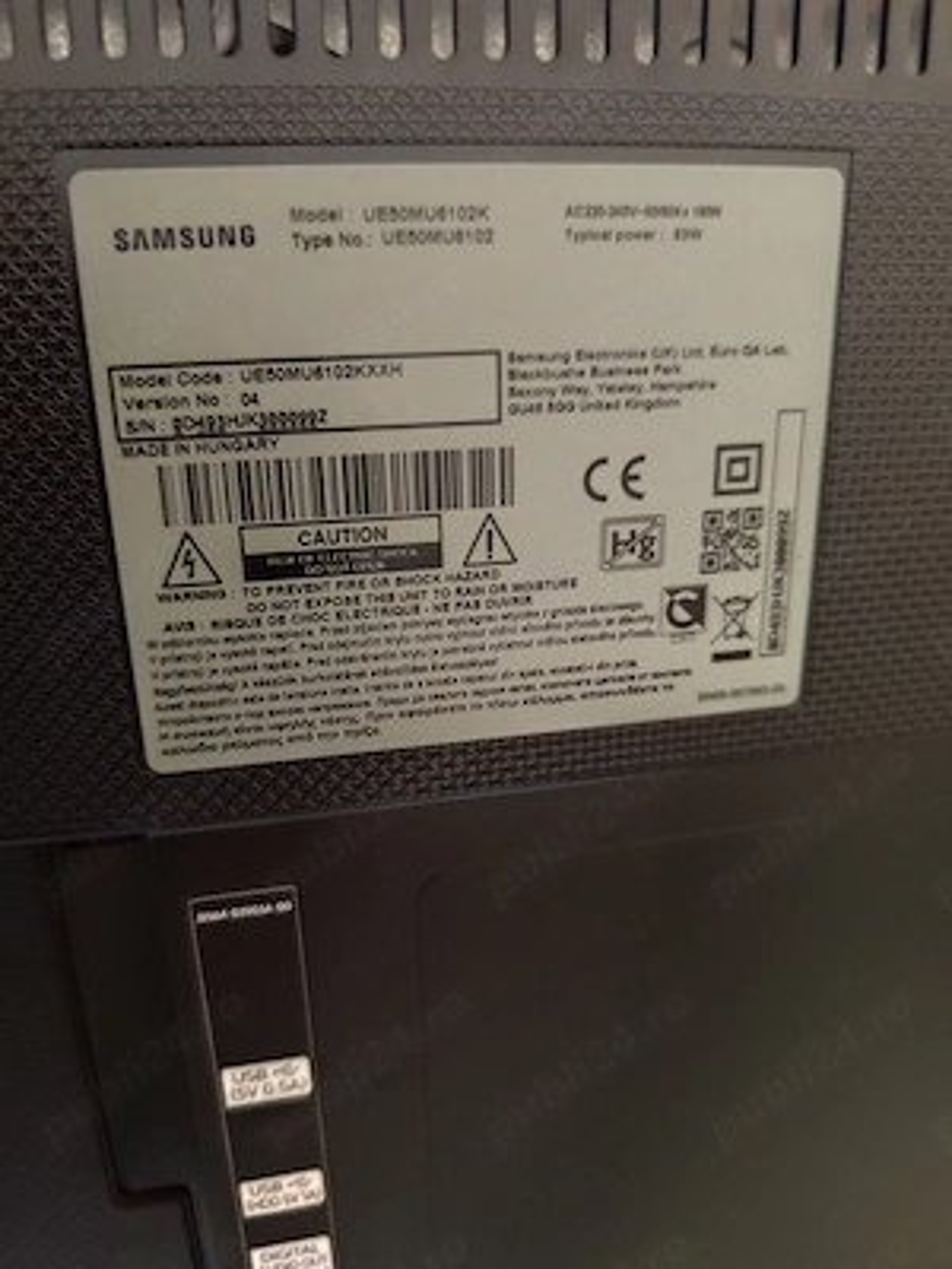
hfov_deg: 58.9
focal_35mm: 23
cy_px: 634
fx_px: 843
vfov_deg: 73.9
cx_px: 476
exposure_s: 1/6.25
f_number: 1.65
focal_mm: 6.14
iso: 8000
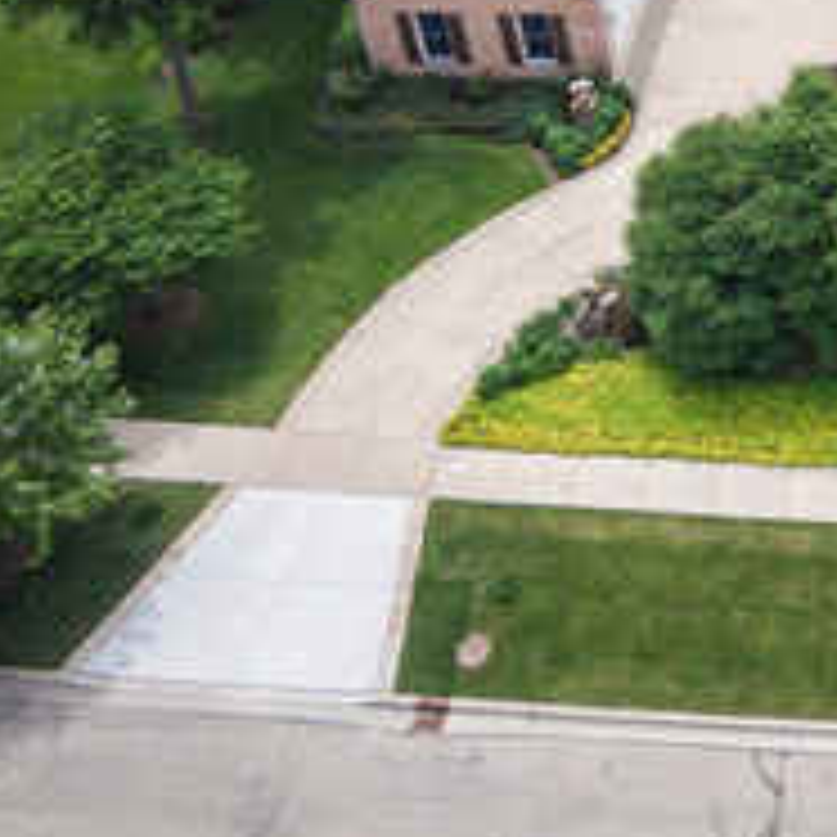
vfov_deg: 18.3
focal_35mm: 91
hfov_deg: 18.2
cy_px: -104
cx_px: 990
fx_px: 2489
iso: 100
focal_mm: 5
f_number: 2.8
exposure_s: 1/1600
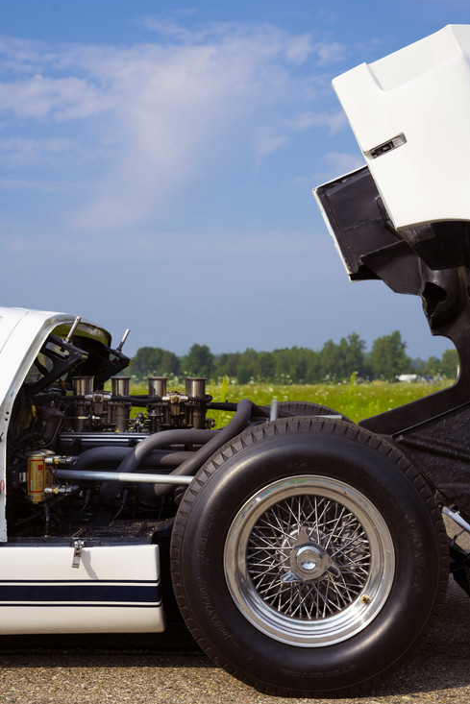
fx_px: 1174
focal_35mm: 60
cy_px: 380
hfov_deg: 22.6
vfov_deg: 33.4
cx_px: 241
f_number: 7.1
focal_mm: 55
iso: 100
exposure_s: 1/400
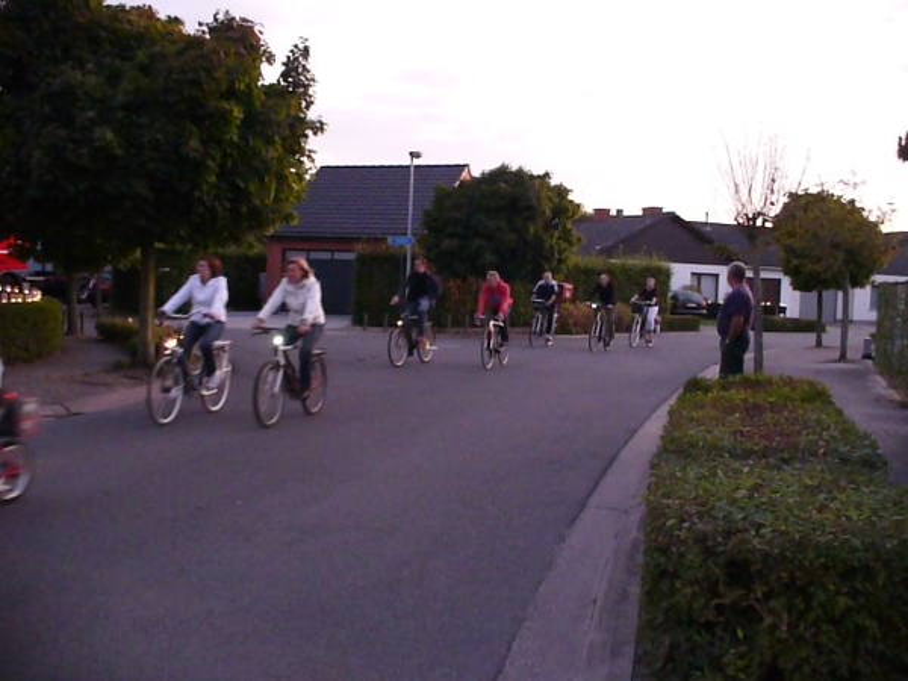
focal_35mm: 37
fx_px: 971
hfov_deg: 50.1
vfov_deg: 38.7
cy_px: 340
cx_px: 454
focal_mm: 6.1
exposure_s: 1/30
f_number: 2.8
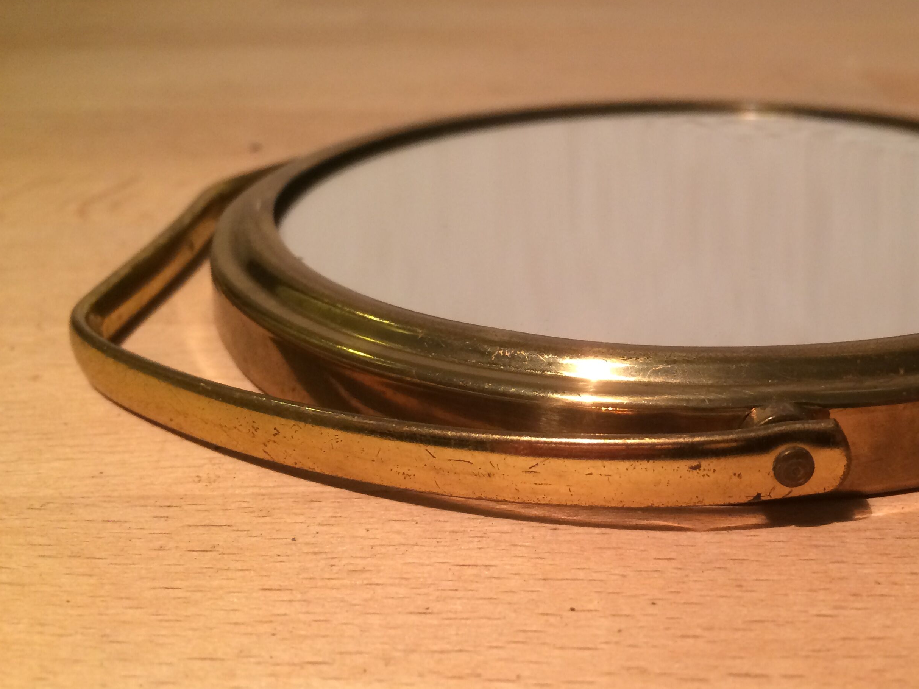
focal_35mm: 39
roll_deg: -0.4
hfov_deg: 47.1
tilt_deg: -21.9
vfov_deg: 36.8
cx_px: 616
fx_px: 1035
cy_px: 326
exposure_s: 1/33
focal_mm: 4.15
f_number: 2.2
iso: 125
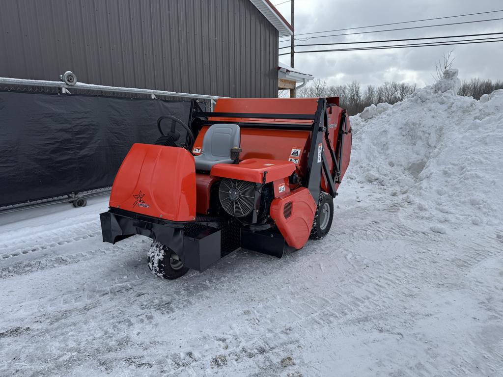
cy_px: 188
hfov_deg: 71.6
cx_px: 252
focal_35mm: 24
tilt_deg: -13.7
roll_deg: -0.2
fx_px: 349
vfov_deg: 56.8
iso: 80
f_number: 1.78
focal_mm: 6.76
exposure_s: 1/5348
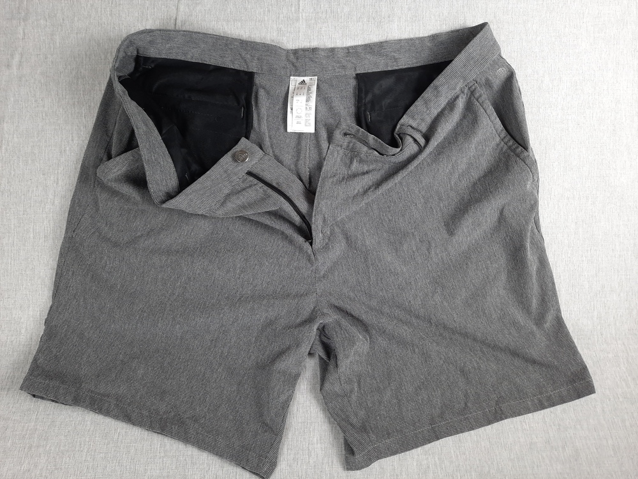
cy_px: 240
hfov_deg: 69.4
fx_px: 461
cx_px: 319
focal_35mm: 25
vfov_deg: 54.9
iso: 125
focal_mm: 4.6
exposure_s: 1/50
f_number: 2
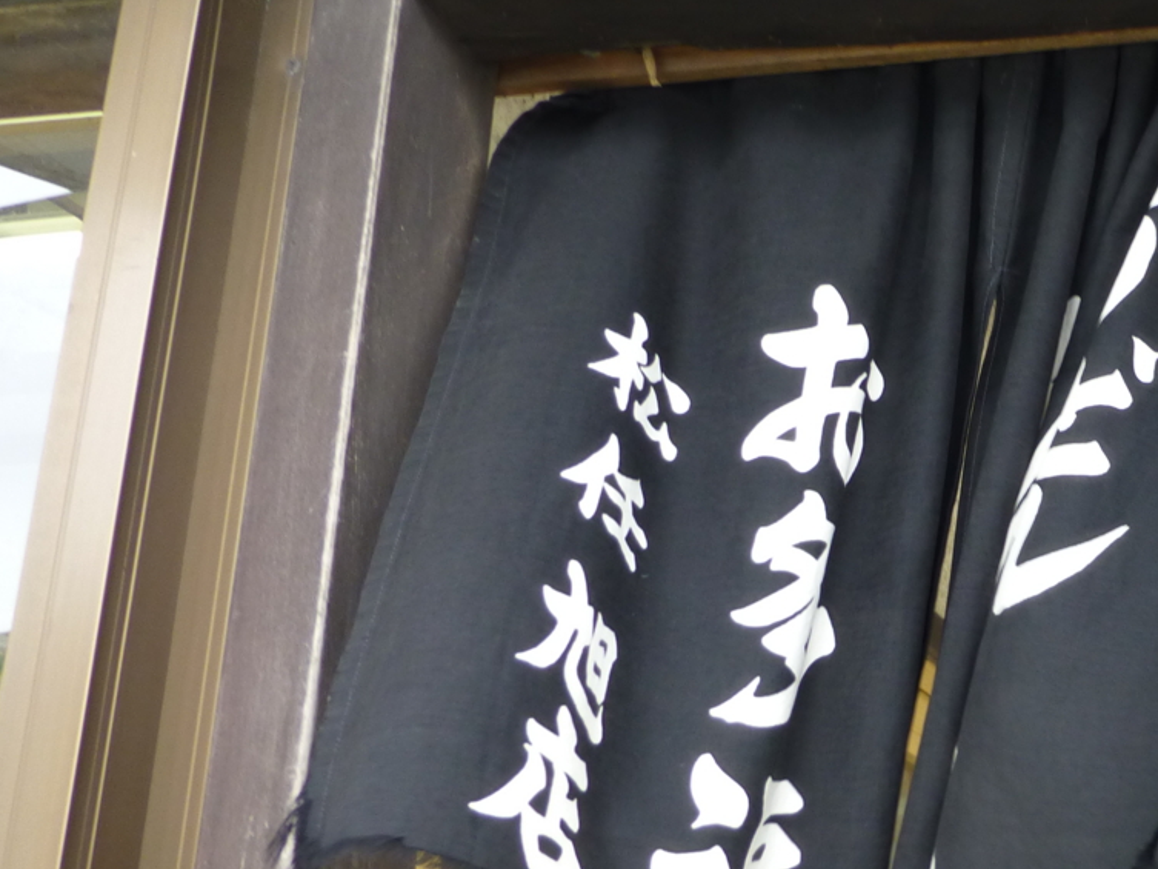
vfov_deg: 28.5
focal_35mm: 51
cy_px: 514
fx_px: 1706
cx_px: 1116
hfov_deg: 34.6
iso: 100
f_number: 3.3
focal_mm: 4.3
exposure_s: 1/80
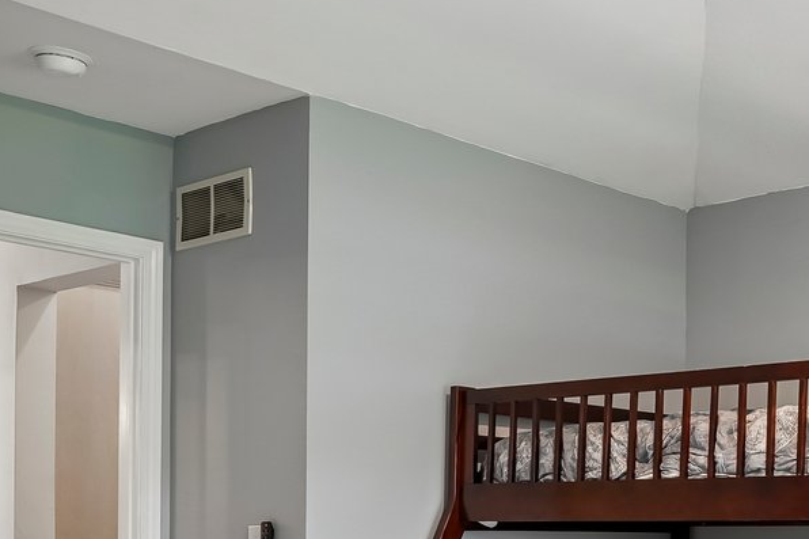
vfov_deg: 23.6
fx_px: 1236
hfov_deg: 30.7
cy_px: 537
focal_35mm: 55
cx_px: 972
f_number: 7.1
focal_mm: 16
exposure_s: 1/6
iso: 320
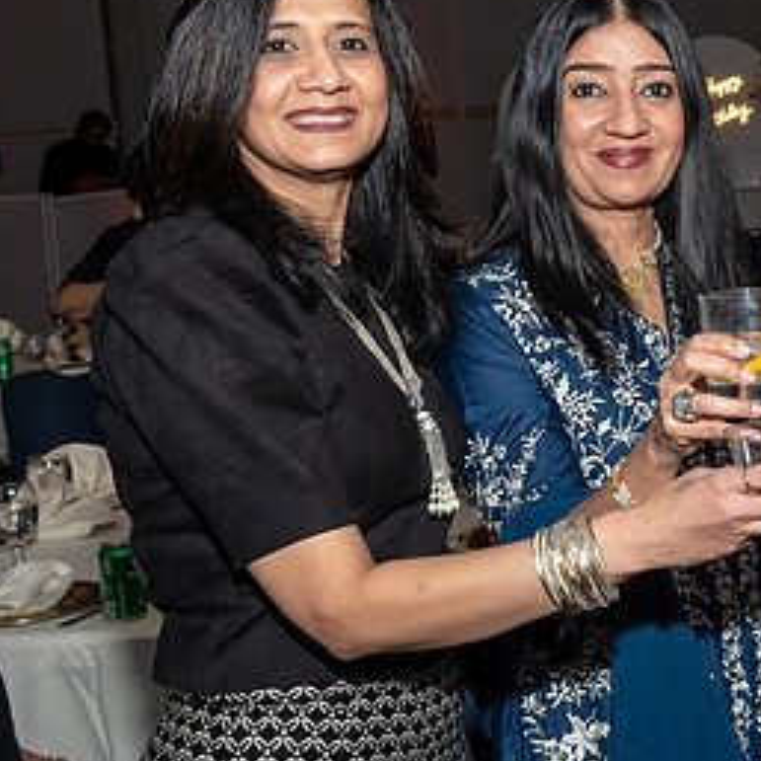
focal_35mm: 81
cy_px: 390
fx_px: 2015
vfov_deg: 21.4
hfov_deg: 19.9
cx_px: 941
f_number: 8
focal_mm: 24
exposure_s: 1/250
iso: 500
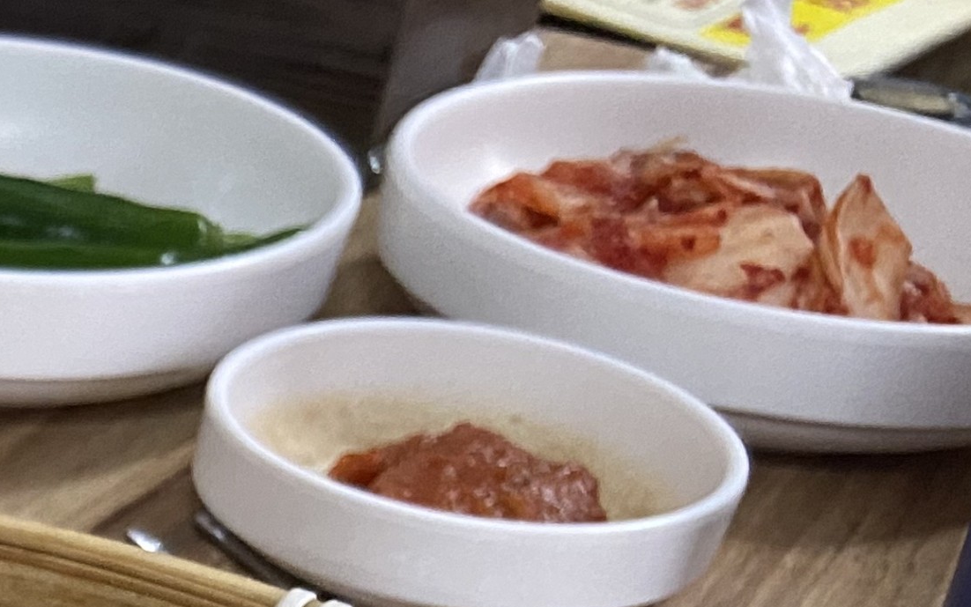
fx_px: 2541
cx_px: -582
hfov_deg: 18.5
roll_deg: -2.0
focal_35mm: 96
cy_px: 1198
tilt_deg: -40.6
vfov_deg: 12.2
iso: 200
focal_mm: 4.25
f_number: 1.8
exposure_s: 1/60
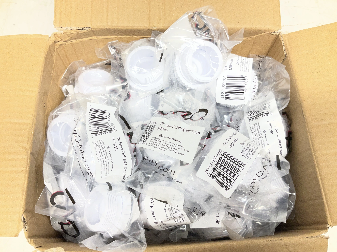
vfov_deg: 48.2
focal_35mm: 29
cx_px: 168
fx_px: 282
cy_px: 126
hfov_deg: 61.7
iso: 25
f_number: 1.8
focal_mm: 3
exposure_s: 1/120
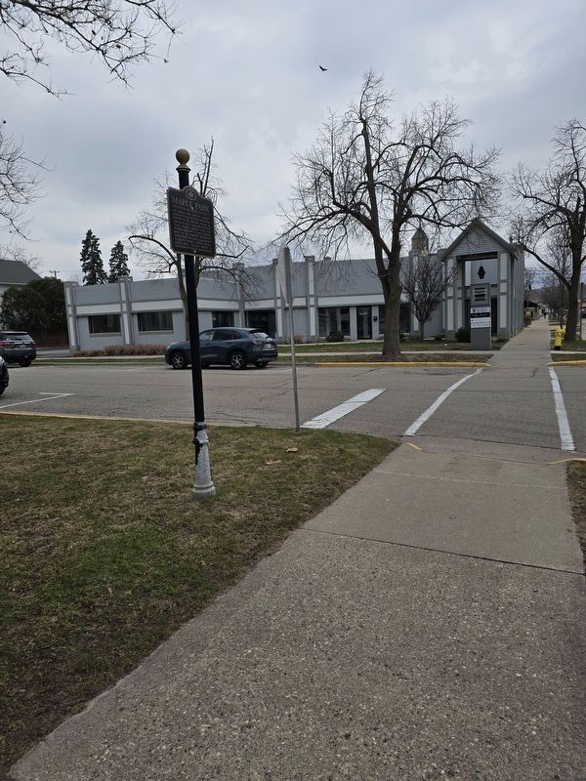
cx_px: 293
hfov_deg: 58.9
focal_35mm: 23
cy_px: 390
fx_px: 519
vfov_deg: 73.9
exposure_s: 1/859
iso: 12
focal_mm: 6.3
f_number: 1.7
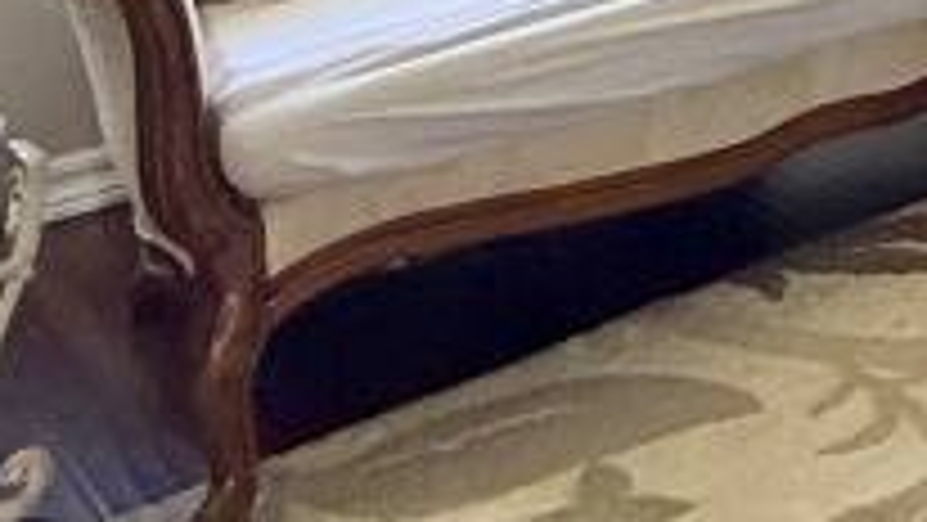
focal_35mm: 76
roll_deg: -0.1
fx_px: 1869
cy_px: -630
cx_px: 1719
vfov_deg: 13.0
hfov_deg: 19.6
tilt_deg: -0.1
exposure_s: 1/120
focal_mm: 2.22
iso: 200
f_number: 2.2
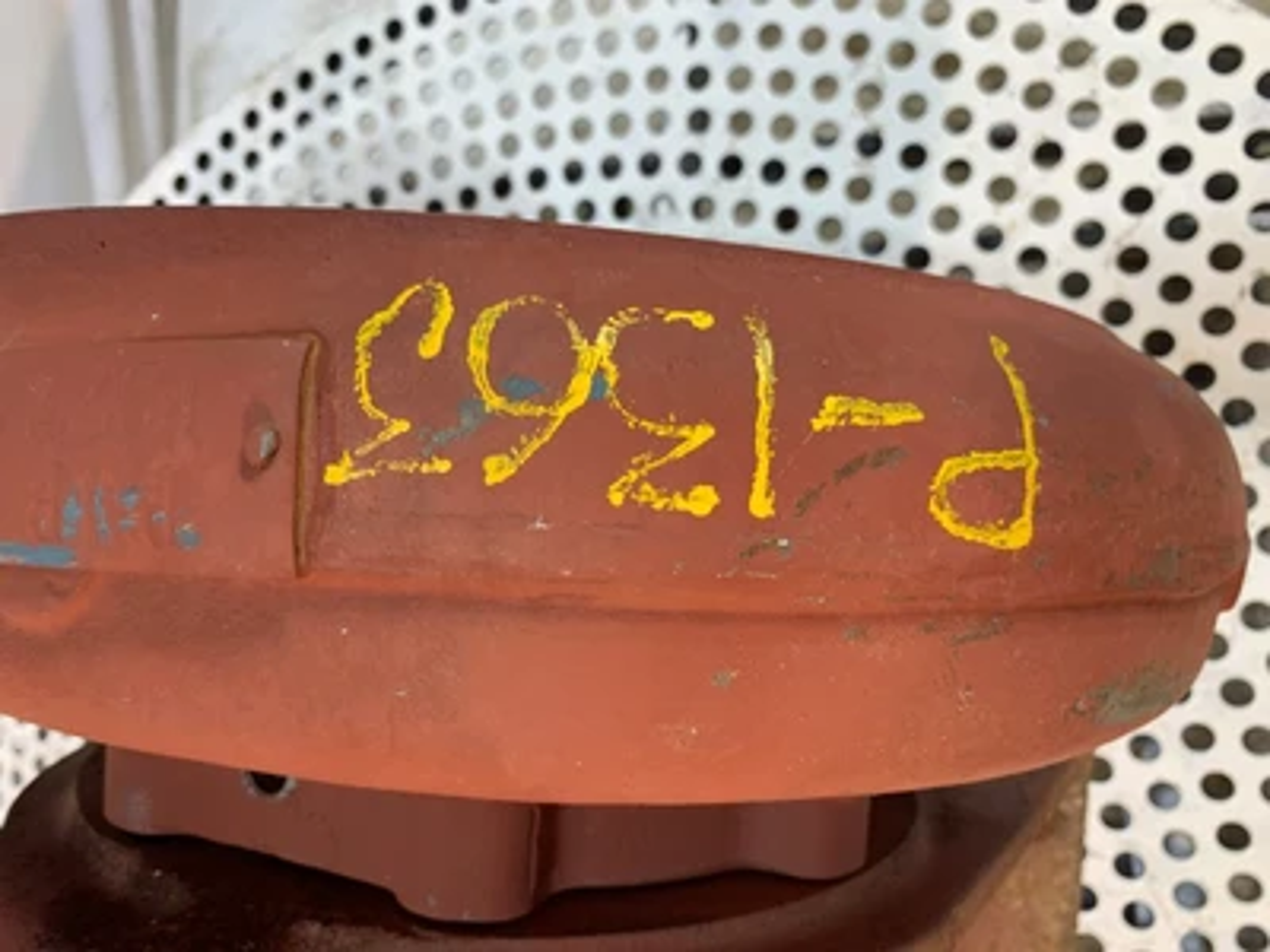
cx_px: 635
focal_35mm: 26
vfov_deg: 53.1
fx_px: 954
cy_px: 476
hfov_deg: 67.3
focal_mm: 4.25
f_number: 1.8
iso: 40
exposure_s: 1/120
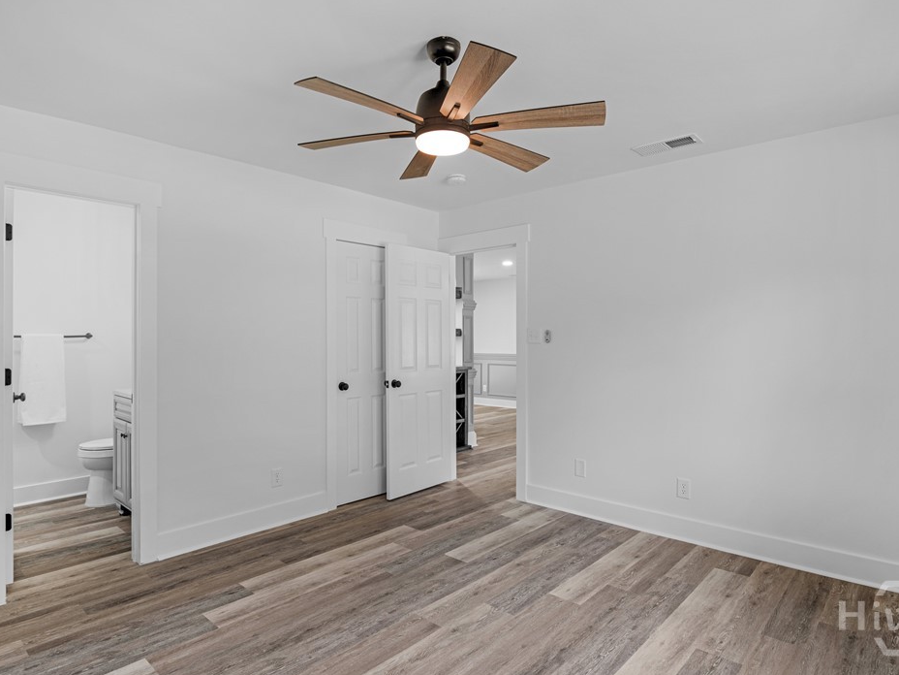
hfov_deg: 86.0
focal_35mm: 19
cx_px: 438
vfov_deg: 69.9
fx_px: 482
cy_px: 338
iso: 250
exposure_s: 1/6
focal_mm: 11
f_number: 8
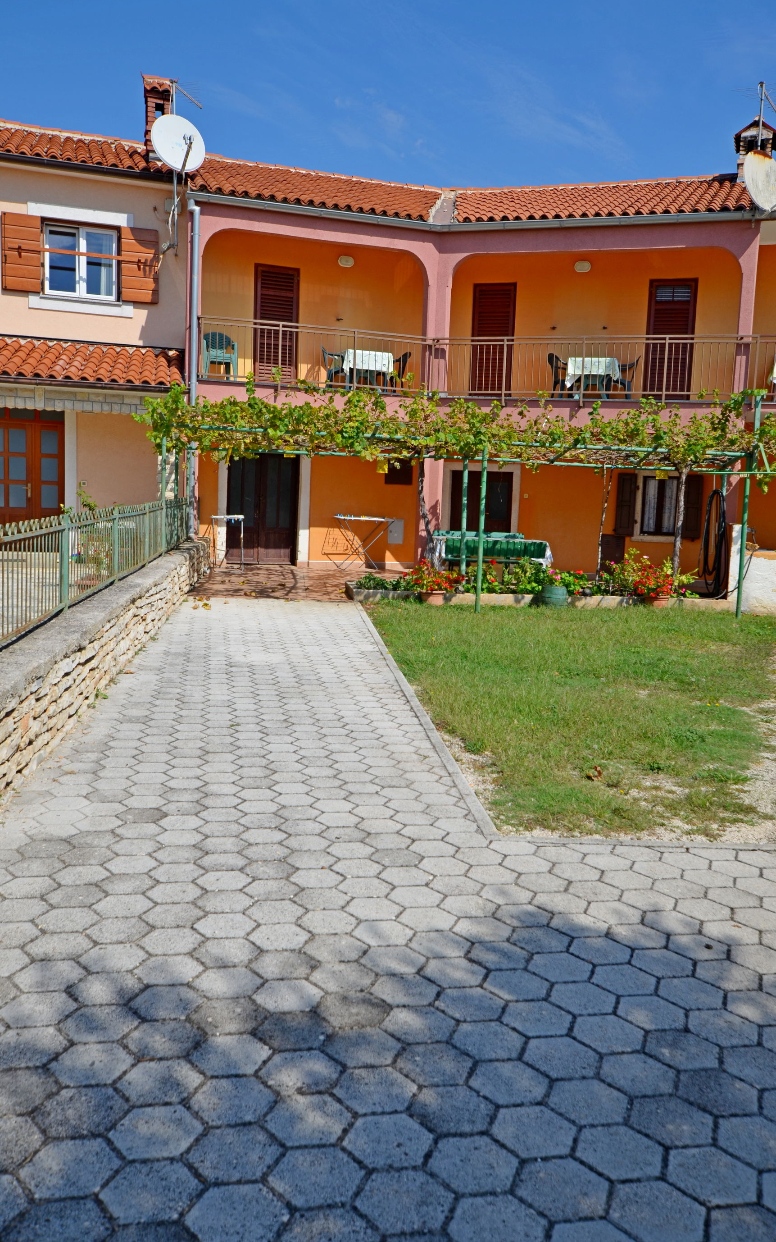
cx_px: 411
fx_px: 1049
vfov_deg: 61.2
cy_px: 625
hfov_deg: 40.6
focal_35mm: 31
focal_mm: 20
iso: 100
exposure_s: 1/320
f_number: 9
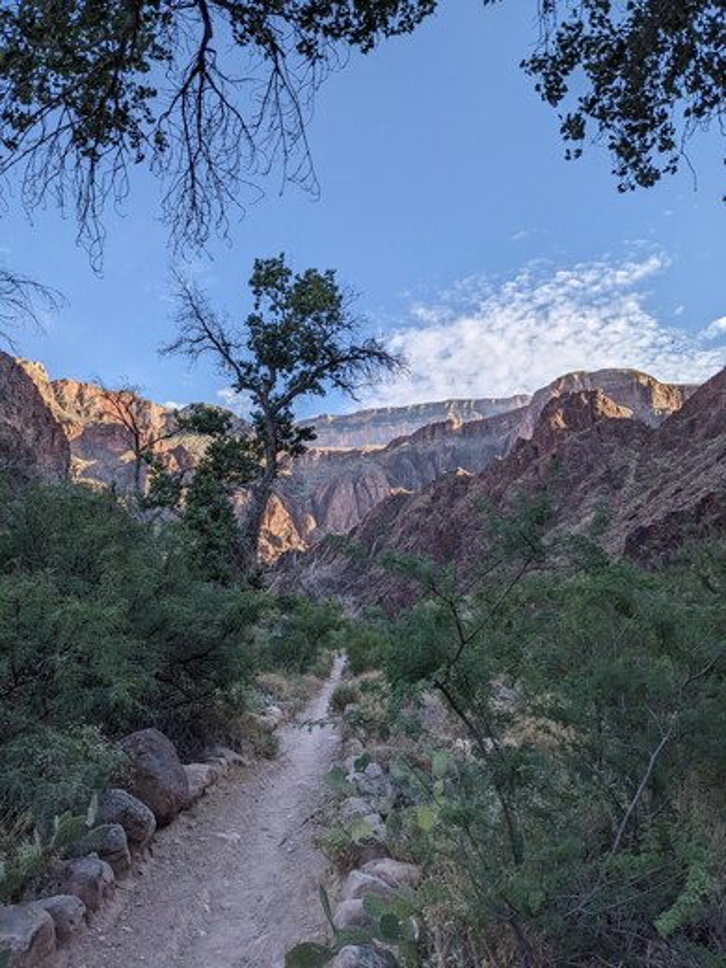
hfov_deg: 51.4
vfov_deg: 65.3
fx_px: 755
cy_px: 484
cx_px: 363
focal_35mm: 27
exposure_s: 1/1466
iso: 47
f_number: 1.73
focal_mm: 4.38
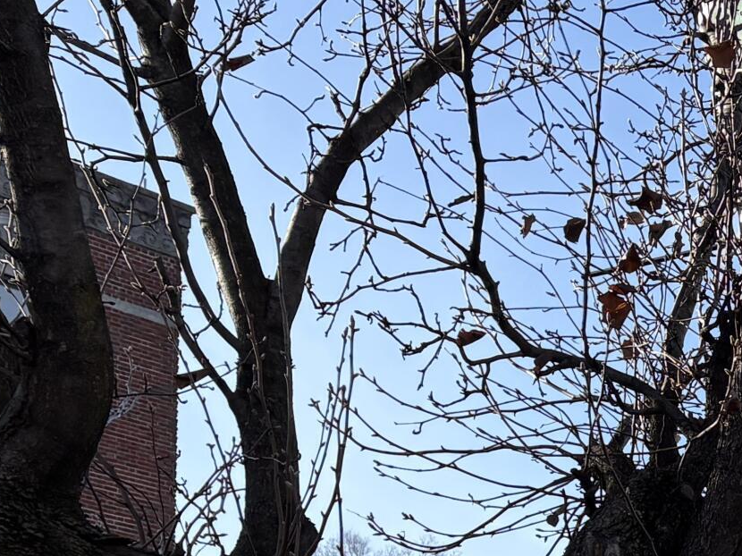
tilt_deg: +2.3
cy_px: 962
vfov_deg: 14.1
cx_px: 1270
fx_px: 2014
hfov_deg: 17.5
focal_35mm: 94
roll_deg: +0.6
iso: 50
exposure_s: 1/2208
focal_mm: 5.96
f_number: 1.6
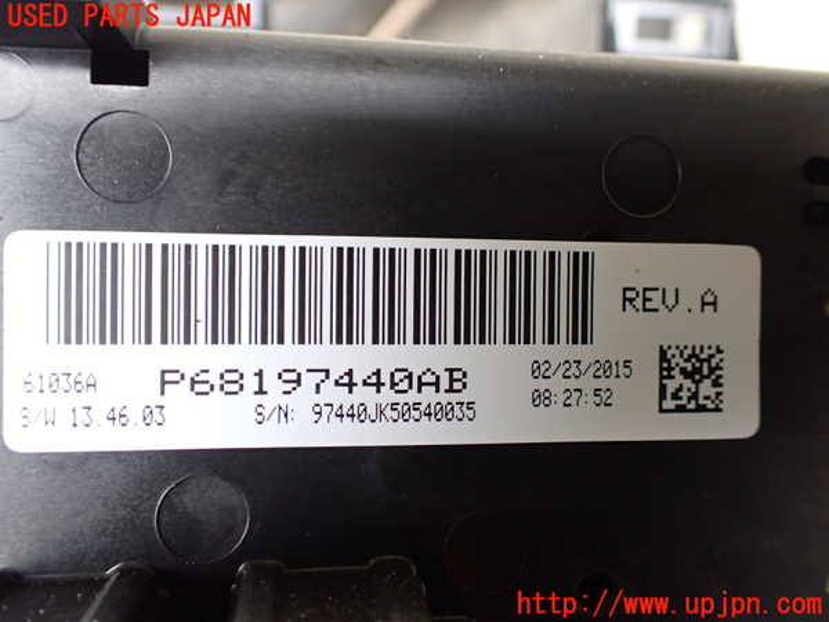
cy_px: 311
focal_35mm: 30
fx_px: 718
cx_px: 414
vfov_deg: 46.8
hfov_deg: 60.0
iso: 640
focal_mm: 5.4
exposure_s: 1/125
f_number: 2.3
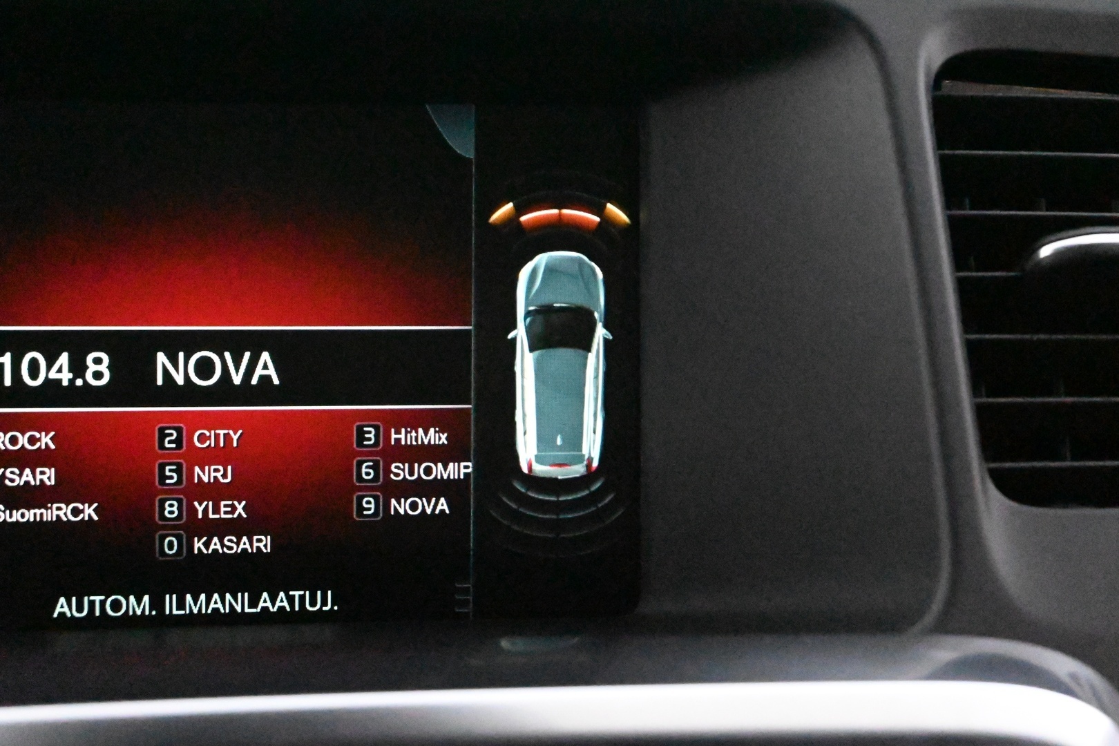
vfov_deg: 18.2
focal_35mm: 75
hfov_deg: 27.0
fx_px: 2331
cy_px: 373
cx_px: 560
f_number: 6.3
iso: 40000
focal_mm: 50
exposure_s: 1/80
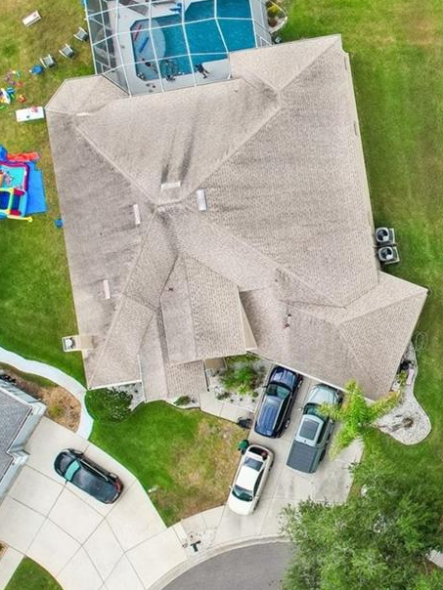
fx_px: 956
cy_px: 318
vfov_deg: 34.3
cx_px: 652
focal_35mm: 56
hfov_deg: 22.0
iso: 400
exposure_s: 1/400
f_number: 2.8
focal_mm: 8.4
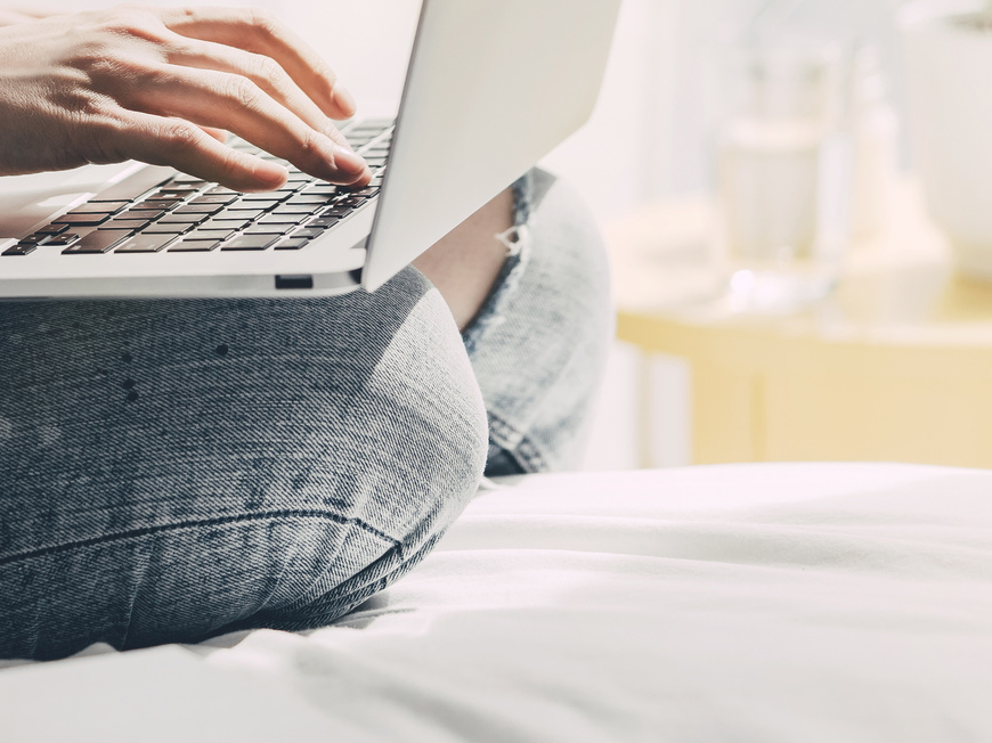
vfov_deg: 7.4
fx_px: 5701
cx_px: 2
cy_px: 59
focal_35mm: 199
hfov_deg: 9.9
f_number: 2.8
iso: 100
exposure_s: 1/400
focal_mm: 90
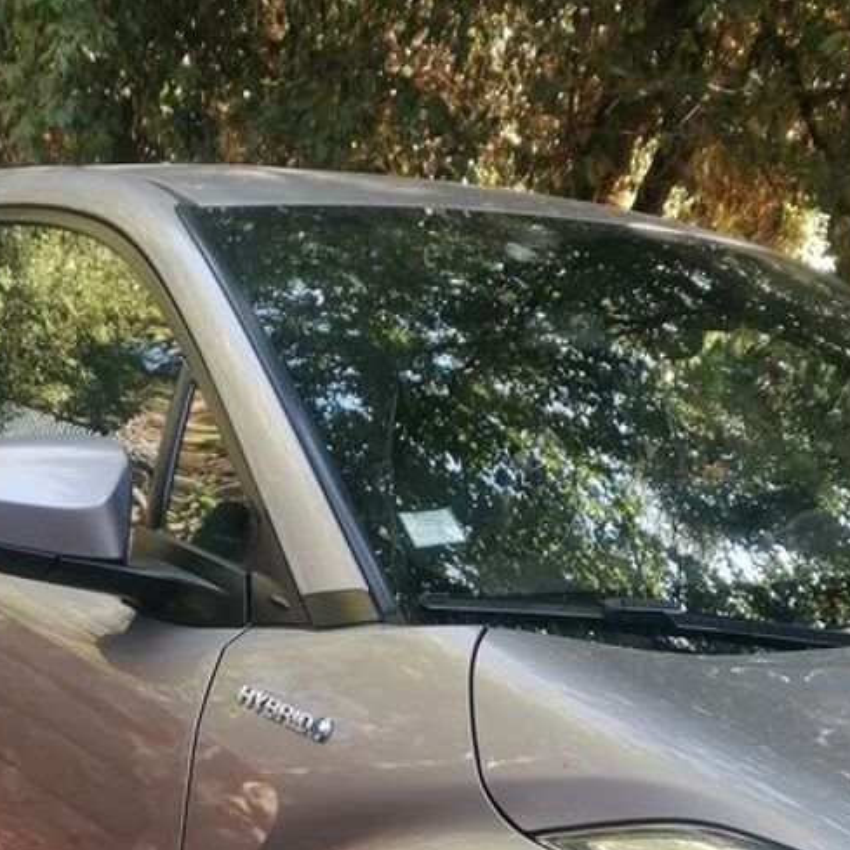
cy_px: 986
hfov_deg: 26.5
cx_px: 431
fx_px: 1806
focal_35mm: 65
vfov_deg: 24.3
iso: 64
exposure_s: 1/100
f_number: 1.8
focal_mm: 4.75
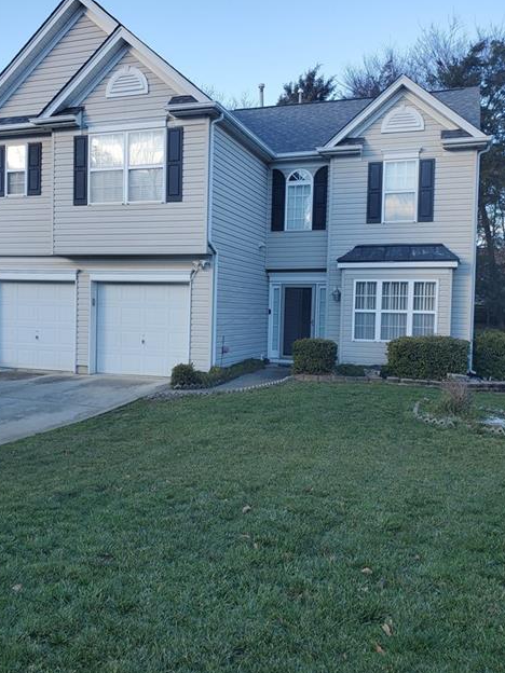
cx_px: 226
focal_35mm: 32
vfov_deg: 56.8
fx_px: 622
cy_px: 342
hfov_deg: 44.1
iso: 50
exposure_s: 1/361
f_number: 2.4
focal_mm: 4.3
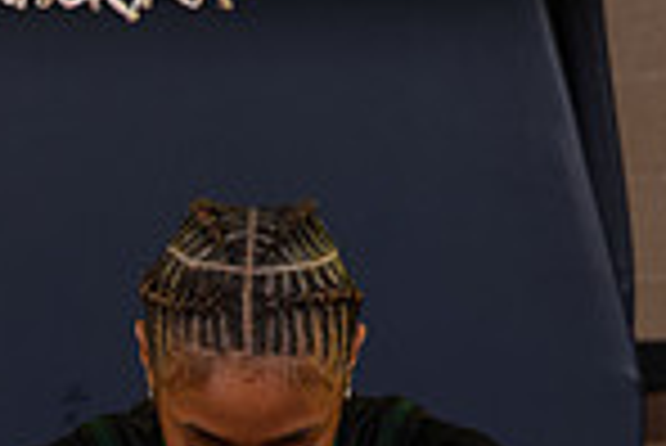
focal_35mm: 201
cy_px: 973
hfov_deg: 10.2
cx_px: 252
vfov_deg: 6.6
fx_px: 3722
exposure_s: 1/320
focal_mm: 66
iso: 320
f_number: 7.1
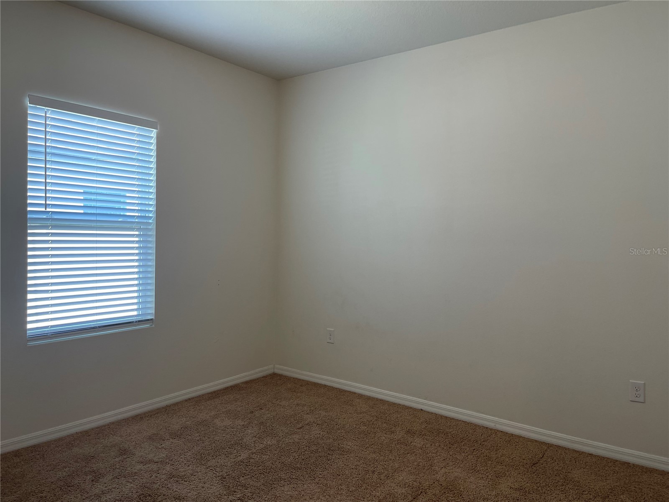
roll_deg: -1.3
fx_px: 483
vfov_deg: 54.9
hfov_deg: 69.4
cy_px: 251
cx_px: 334
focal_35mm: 25
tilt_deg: -2.3
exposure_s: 1/120
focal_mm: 5.1
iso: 80
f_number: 1.6
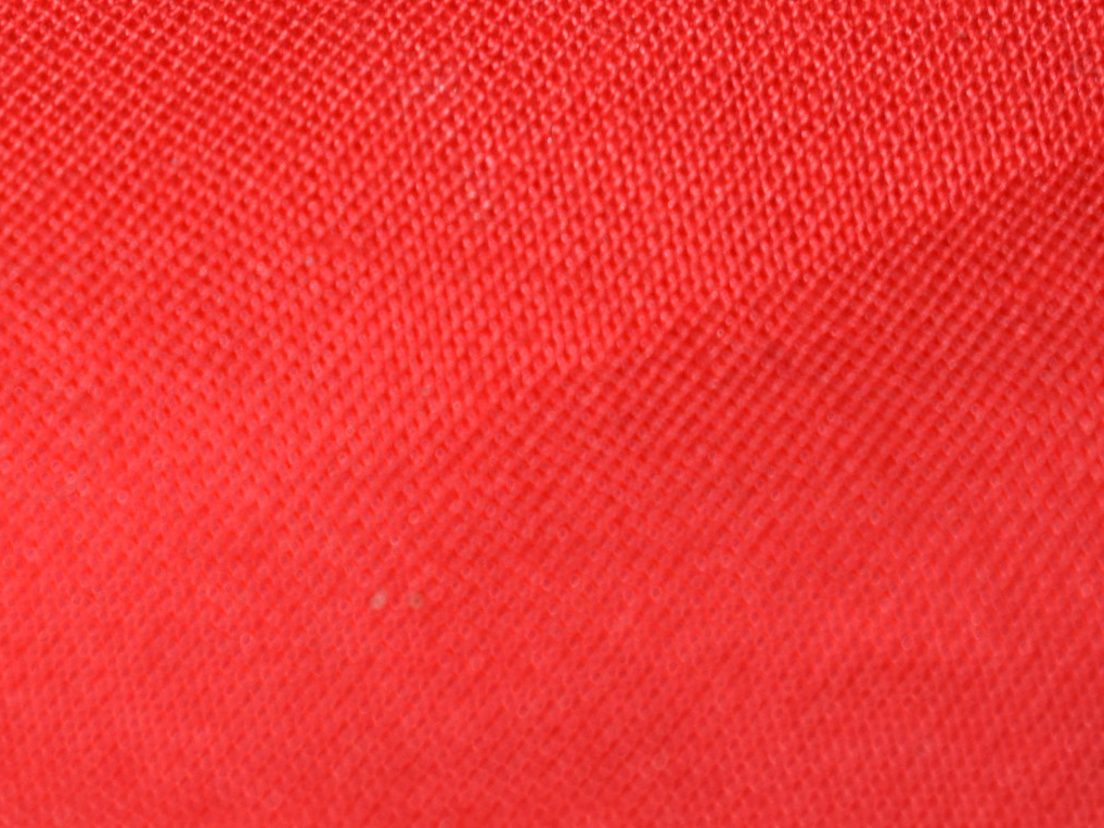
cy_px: -213
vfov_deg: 6.3
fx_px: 7442
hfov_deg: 8.3
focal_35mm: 233
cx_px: -510
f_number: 5.6
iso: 320
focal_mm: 55
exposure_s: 1/40
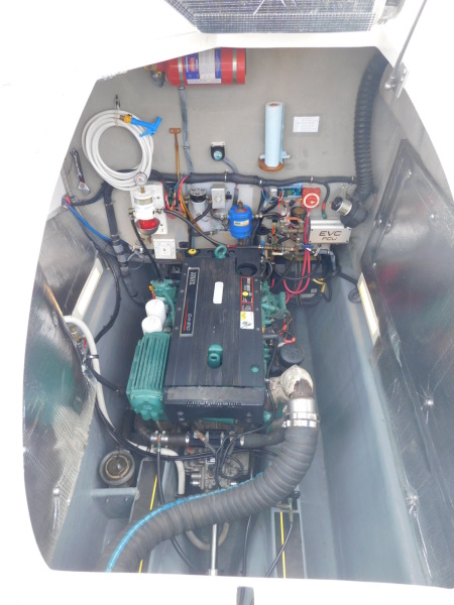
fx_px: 402
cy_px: 302
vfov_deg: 73.9
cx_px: 227
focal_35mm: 23
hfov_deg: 58.9
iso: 125
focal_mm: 4
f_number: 3
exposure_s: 1/50
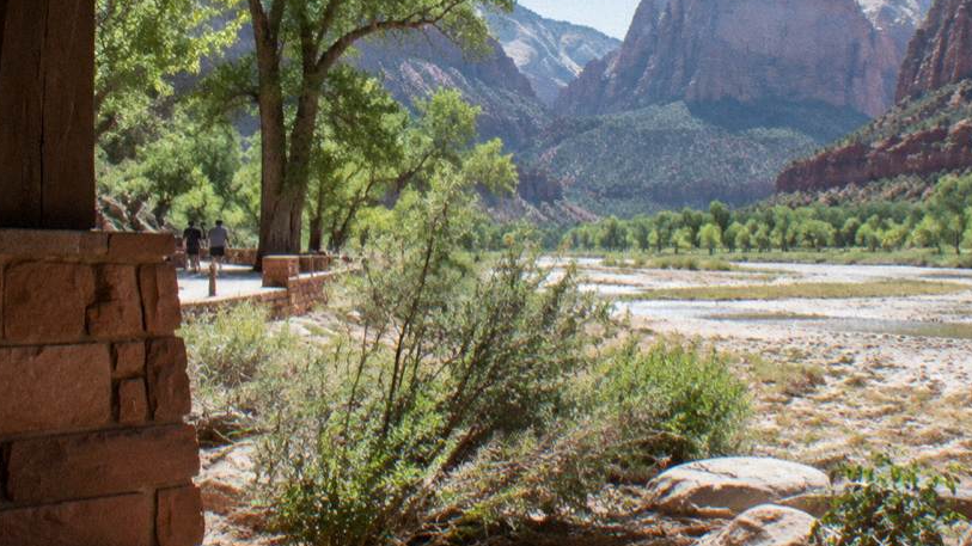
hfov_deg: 31.6
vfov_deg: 18.2
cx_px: 653
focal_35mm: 66
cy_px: 242
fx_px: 1701
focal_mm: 40
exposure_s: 1/500
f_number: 5
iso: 200
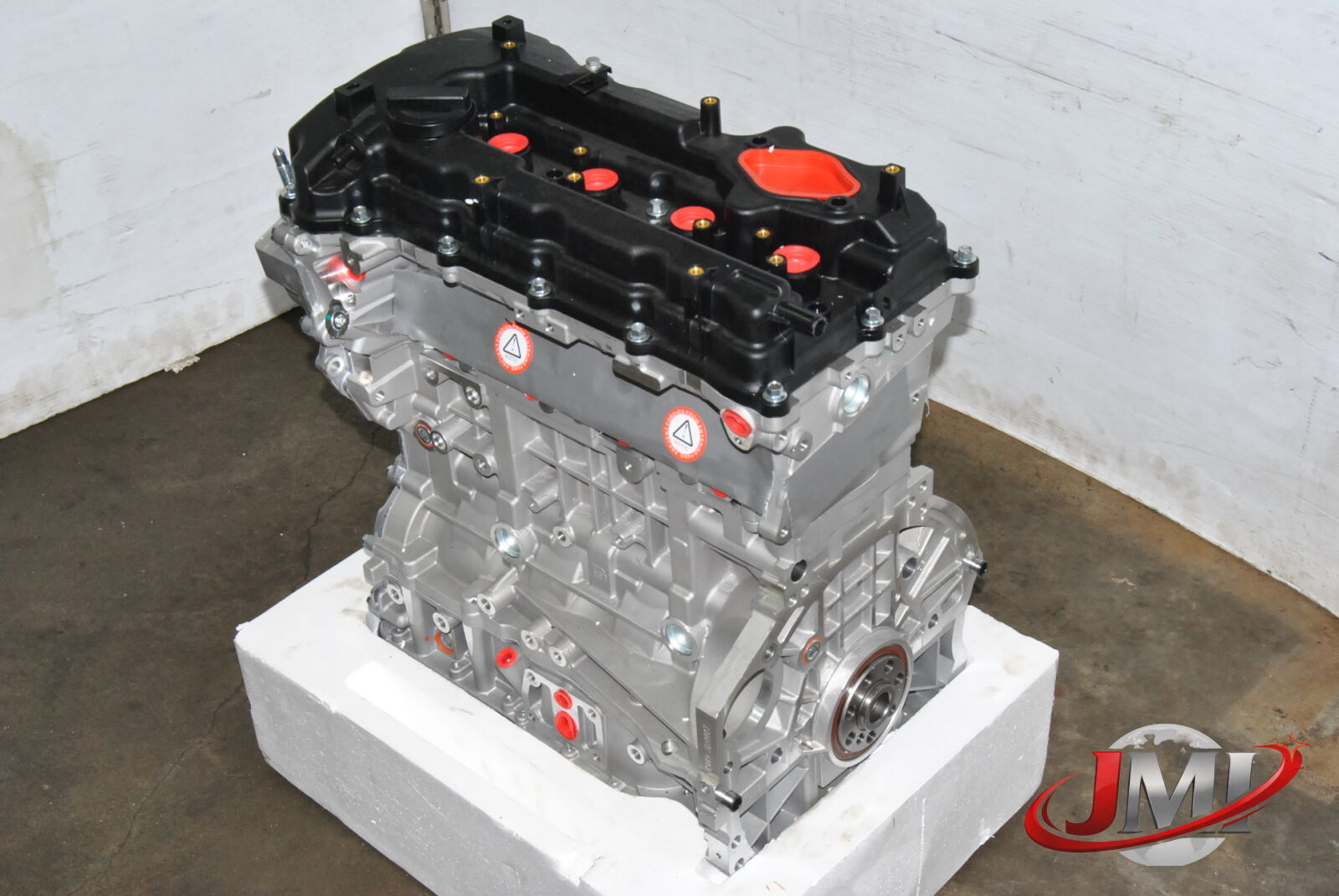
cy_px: 448
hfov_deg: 37.8
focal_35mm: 52
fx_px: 1955
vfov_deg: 25.8
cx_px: 670
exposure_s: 1/200
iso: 800
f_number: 14
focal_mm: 35
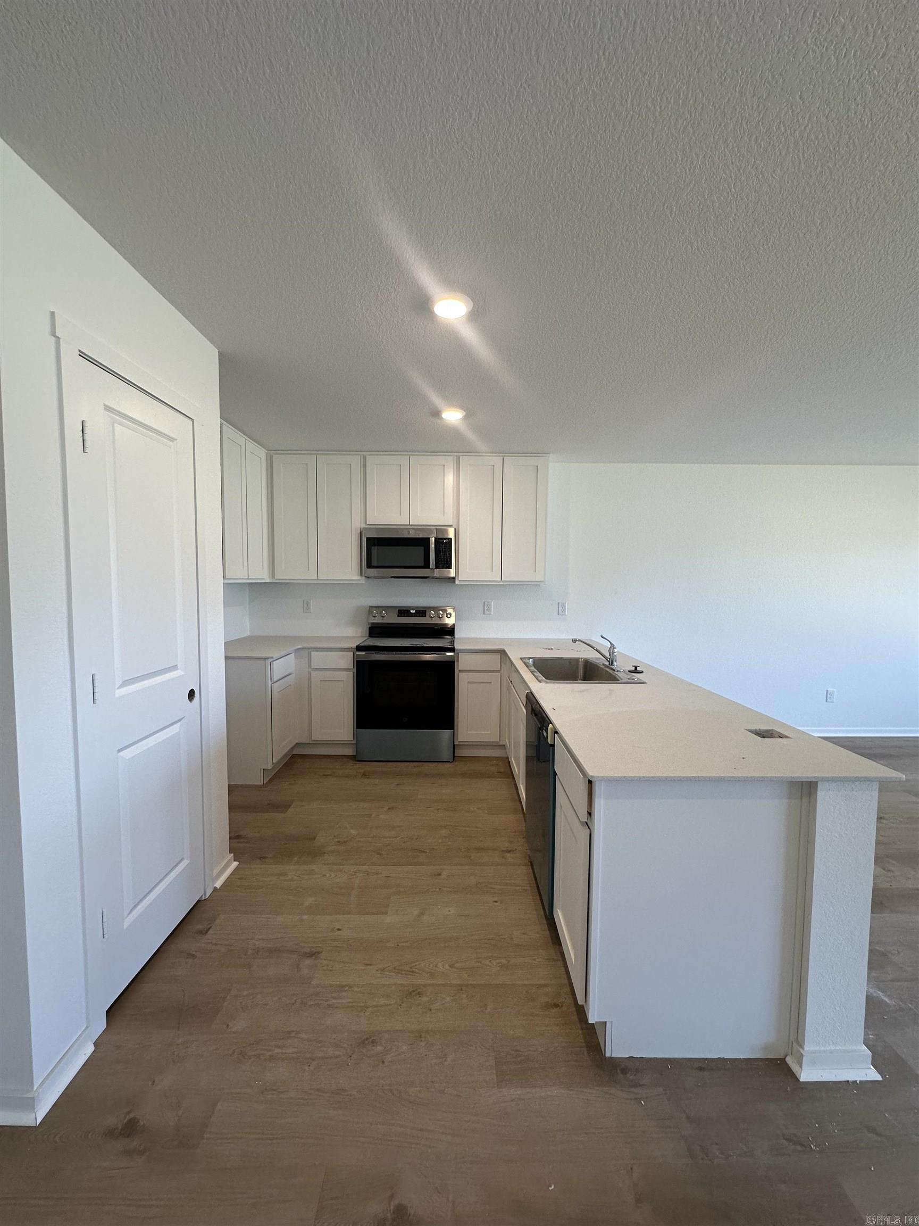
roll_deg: -1.2
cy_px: 613
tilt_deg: -2.9
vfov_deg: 102.1
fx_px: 496
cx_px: 460
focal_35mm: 14
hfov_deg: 85.7
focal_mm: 2.22
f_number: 2.2
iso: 160
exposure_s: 1/120
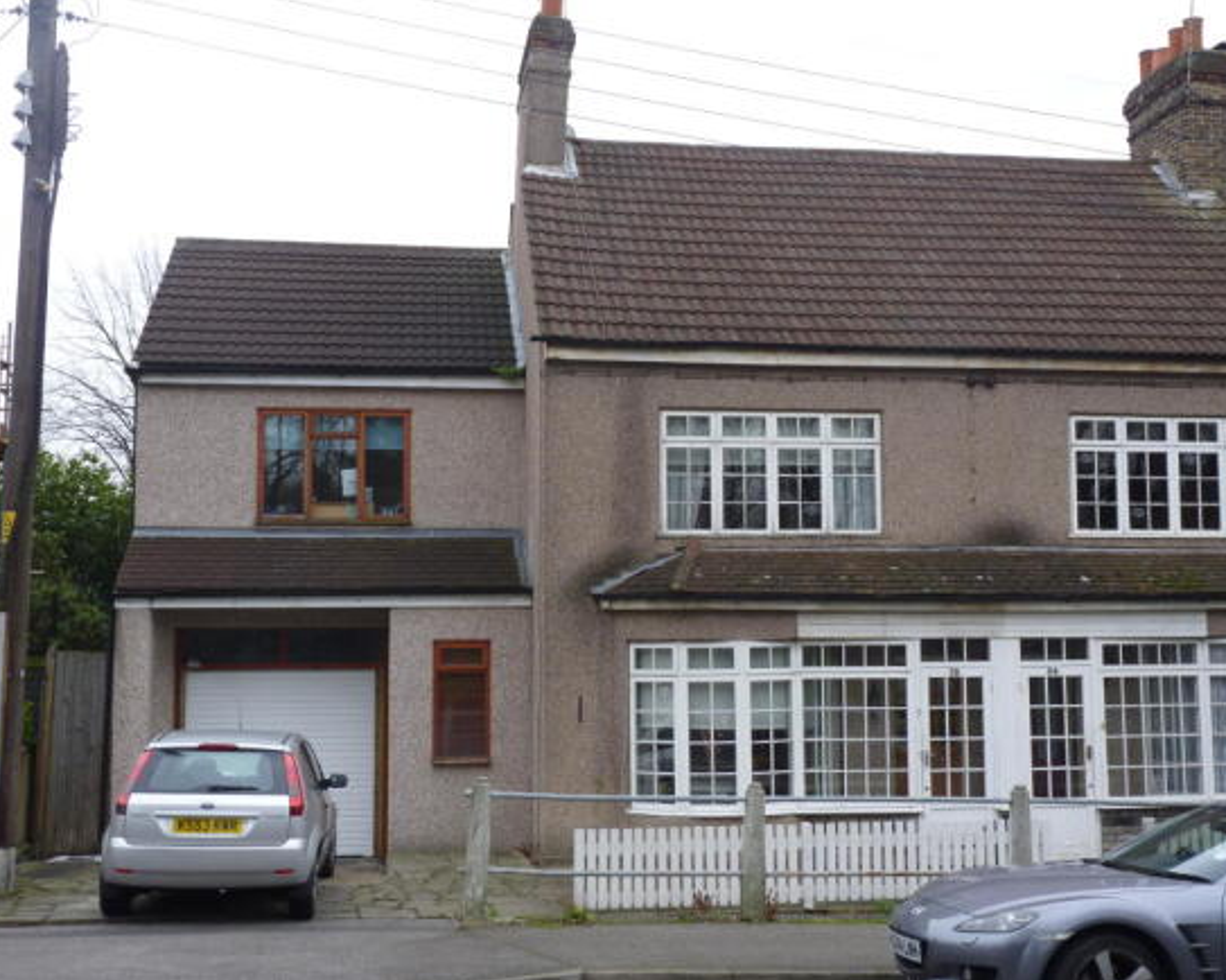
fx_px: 1596
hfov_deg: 42.0
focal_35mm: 44
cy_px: 491
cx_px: 640
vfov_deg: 34.1
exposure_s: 1/80
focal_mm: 7.4
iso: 80
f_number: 4
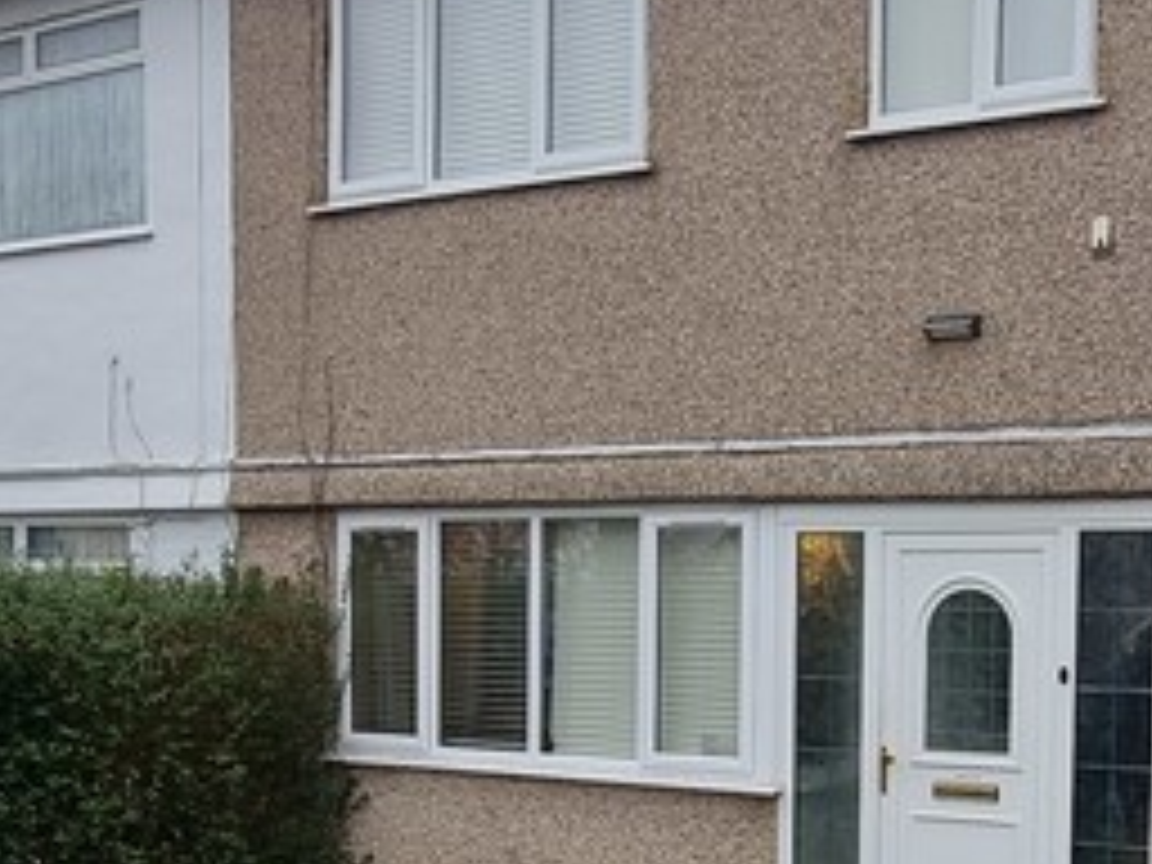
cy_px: 724
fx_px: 1731
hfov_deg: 36.5
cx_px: 752
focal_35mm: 52
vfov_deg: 27.3
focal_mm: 2.2
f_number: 2.2
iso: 50
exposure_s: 1/109
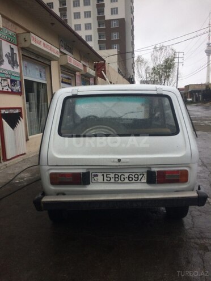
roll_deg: +1.7
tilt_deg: -12.1
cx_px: 106
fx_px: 236
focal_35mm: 29
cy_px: 140
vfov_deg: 61.7
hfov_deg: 48.2
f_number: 2.2
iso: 32
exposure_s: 1/328
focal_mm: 4.15
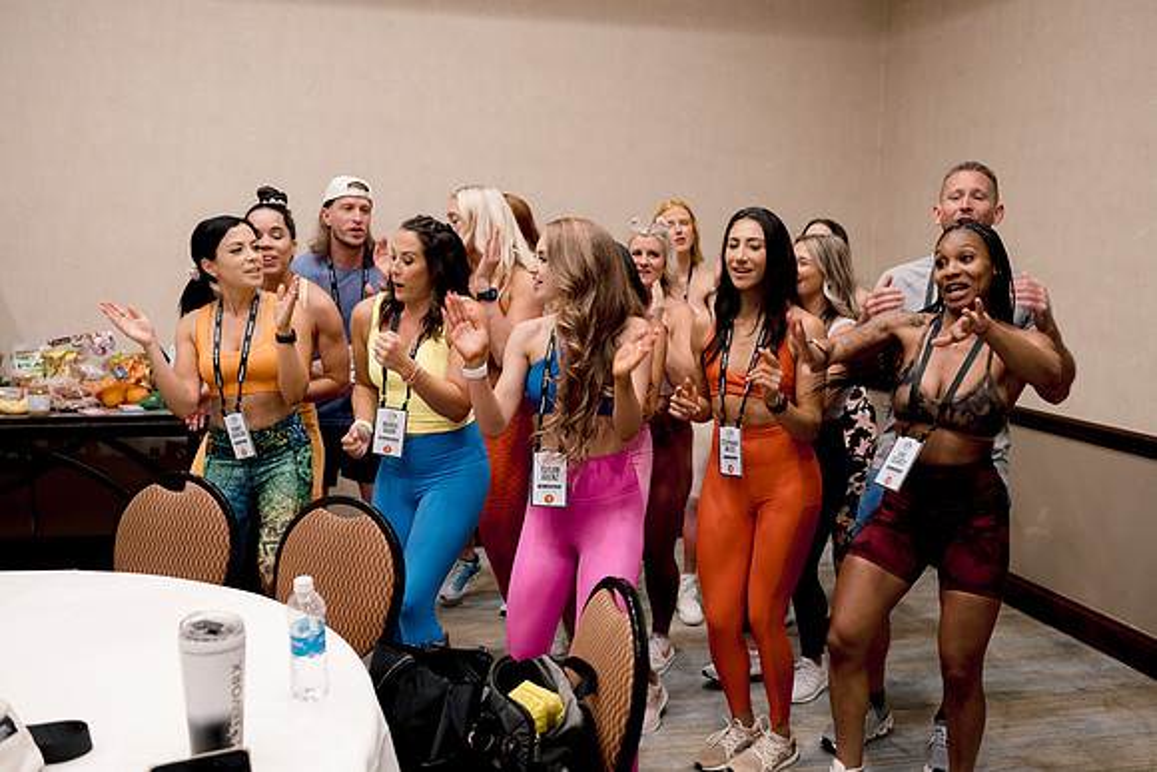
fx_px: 1125
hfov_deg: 54.4
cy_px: 386
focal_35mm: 35
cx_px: 578
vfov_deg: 37.9
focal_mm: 35
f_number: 2.8
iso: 800
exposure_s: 1/200
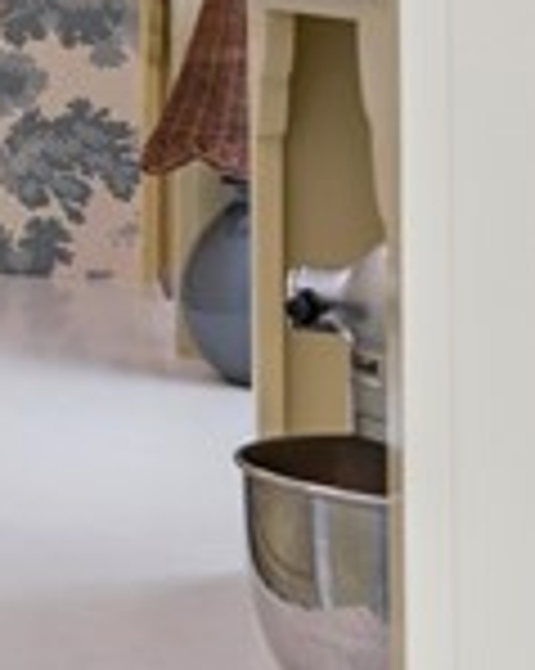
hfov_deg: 10.0
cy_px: 43
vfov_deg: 16.3
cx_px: -1063
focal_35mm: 116
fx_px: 2298
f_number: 8
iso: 250
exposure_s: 1/10
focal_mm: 17
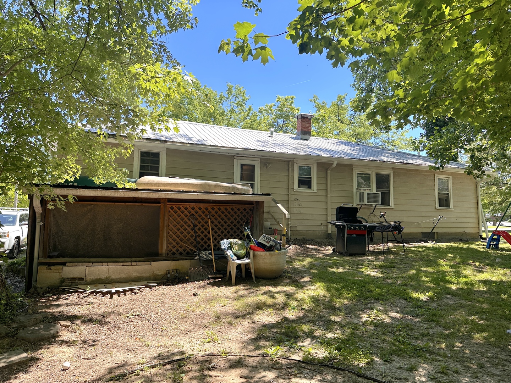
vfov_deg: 56.8
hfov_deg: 71.6
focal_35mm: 24
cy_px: 192
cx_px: 256
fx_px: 354
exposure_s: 1/1289
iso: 80
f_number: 1.78
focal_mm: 6.86
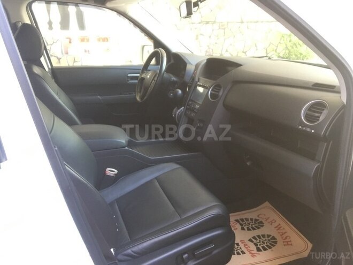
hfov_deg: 61.7
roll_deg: +1.2
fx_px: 296
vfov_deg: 48.2
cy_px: 132
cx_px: 176
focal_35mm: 29
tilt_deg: -17.7
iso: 160
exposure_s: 1/33
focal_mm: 4.15
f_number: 2.2
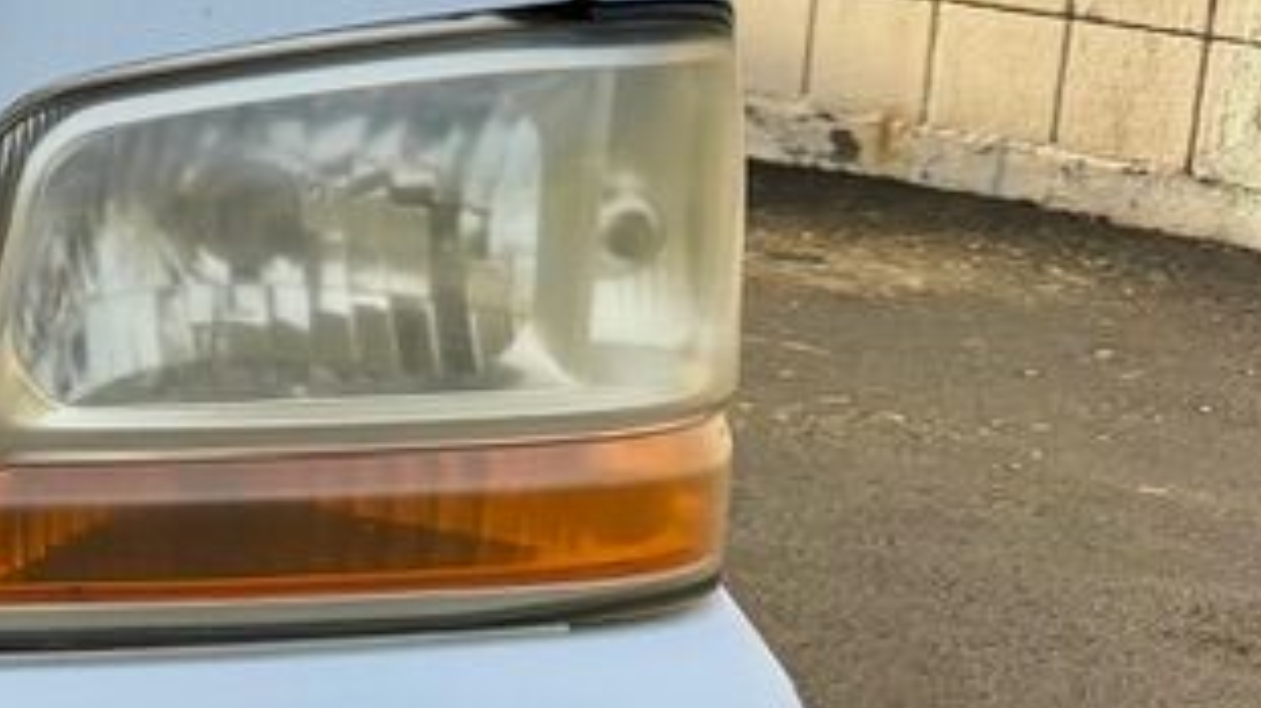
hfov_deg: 16.4
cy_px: 90
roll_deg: -1.1
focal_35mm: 108
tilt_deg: -10.4
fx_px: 3609
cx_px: -1058
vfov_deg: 11.1
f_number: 1.78
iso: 100
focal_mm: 6.76
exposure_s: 1/2907
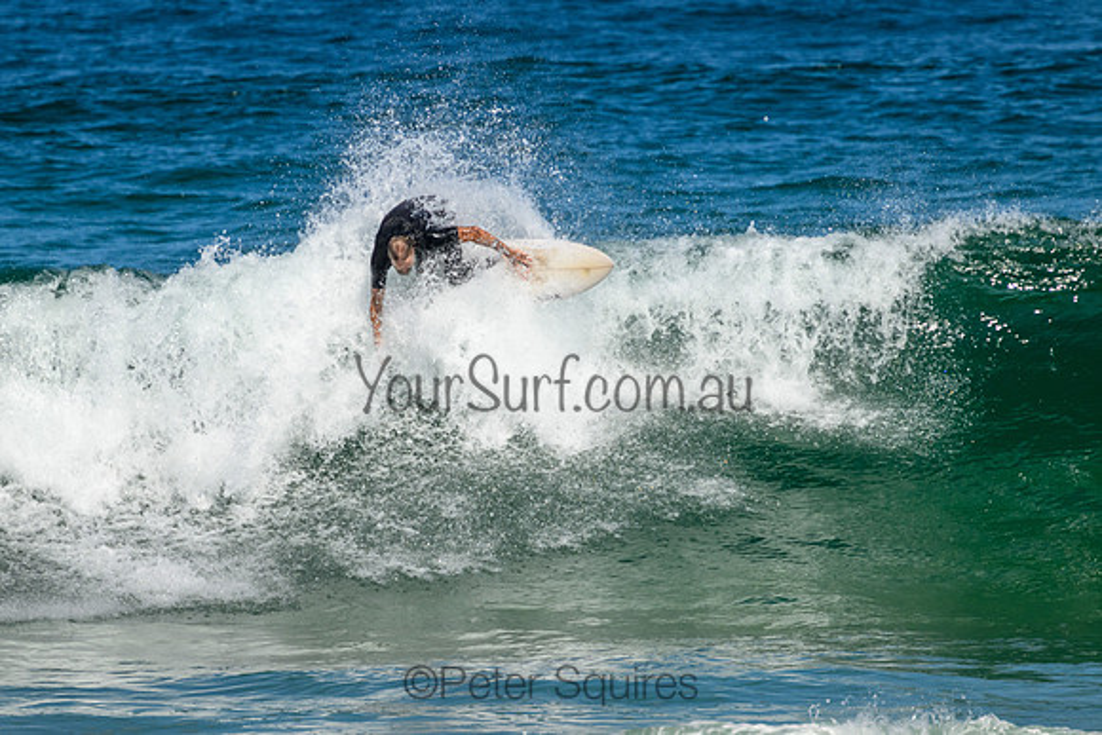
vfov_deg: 1.5
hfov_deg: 2.2
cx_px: 520
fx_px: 28178
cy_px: 399
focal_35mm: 920
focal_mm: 800
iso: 900
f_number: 11
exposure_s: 1/2000
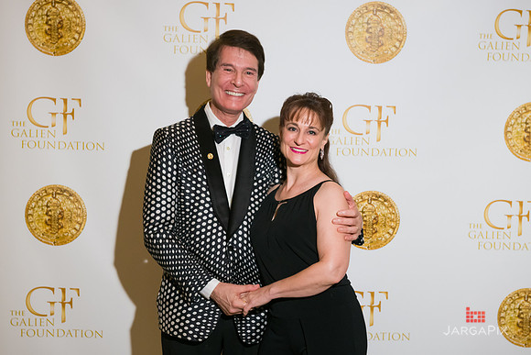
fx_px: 977
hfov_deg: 30.4
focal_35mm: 66
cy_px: 178
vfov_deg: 20.6
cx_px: 267
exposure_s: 1/125
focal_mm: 60
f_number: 5
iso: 1600
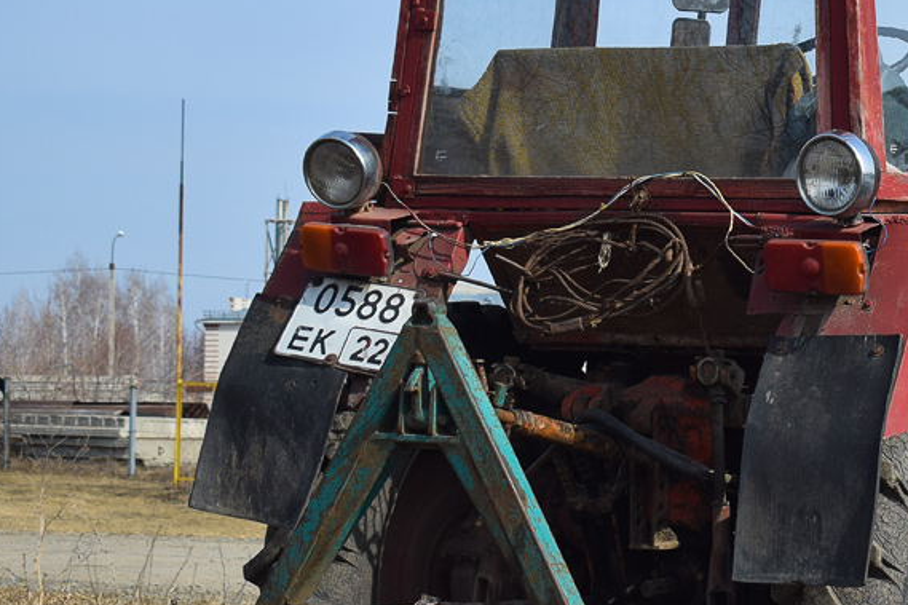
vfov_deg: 13.9
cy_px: 302
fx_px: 2472
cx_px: 895
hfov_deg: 20.2
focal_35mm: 98
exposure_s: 1/640
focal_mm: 31
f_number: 5.6
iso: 100
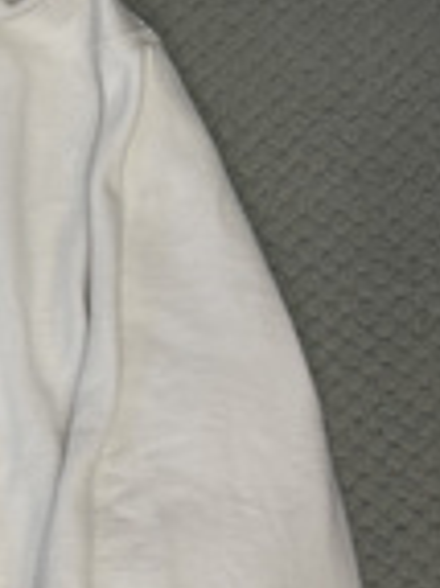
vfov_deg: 21.2
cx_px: -319
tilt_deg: -85.4
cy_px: 485
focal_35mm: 91
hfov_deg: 14.5
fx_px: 1545
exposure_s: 1/50
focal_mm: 5.96
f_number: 1.6
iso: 100
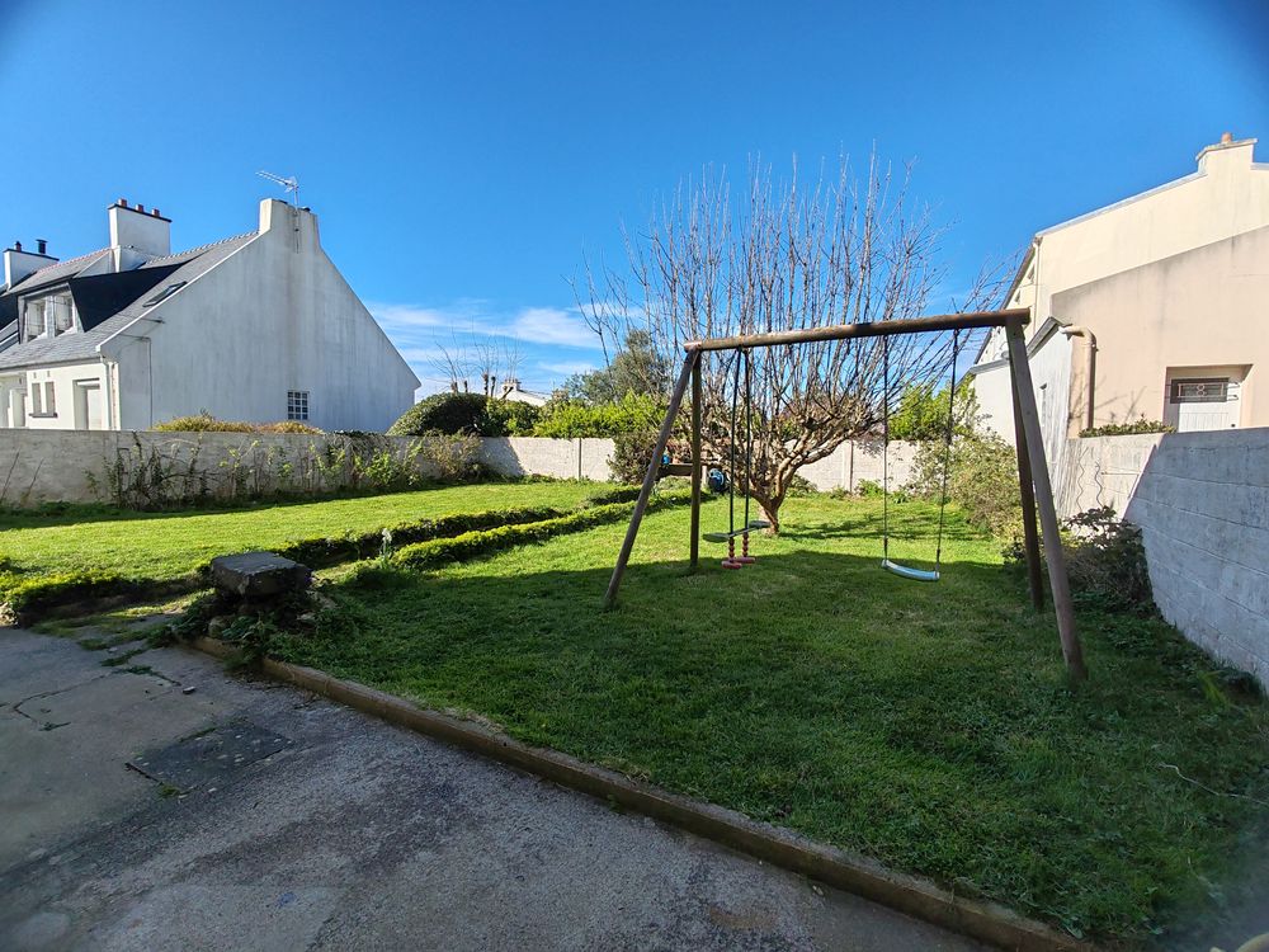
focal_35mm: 16
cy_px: 476
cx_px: 634
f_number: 2.2
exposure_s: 1/1100
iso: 50
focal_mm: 1.96
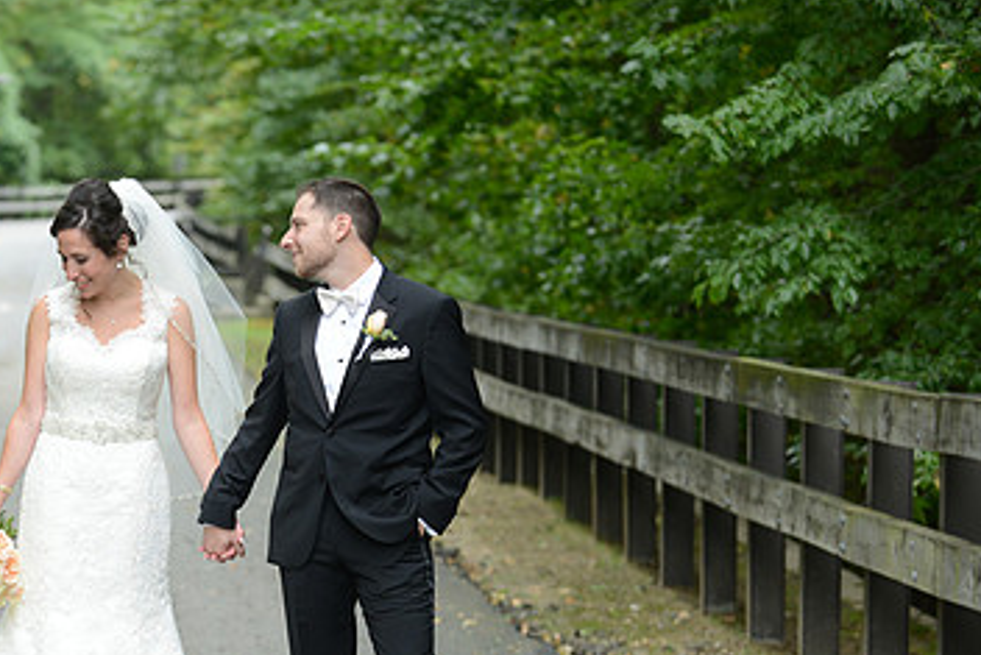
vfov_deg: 7.9
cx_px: 187
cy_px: 411
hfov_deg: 11.8
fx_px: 4716
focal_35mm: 173
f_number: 4.5
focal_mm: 105
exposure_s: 1/250
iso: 500
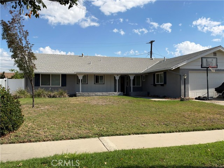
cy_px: 84
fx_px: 214
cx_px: 112
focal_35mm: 33
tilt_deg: +1.2
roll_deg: +0.3
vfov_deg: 42.9
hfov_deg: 55.4
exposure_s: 1/5208
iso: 64
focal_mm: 6.93
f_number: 1.8
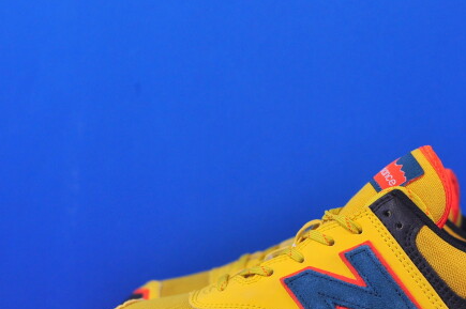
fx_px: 1784
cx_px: 360
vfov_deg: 9.9
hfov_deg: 14.8
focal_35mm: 138
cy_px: 197
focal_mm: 50
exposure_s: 1/320
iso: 250
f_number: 2.8
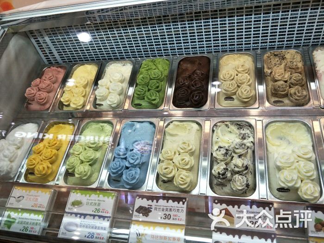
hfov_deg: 71.6
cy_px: 122
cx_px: 162
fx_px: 225
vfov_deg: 56.8
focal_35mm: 24
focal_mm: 4.1
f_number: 1.7
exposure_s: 1/50
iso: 62
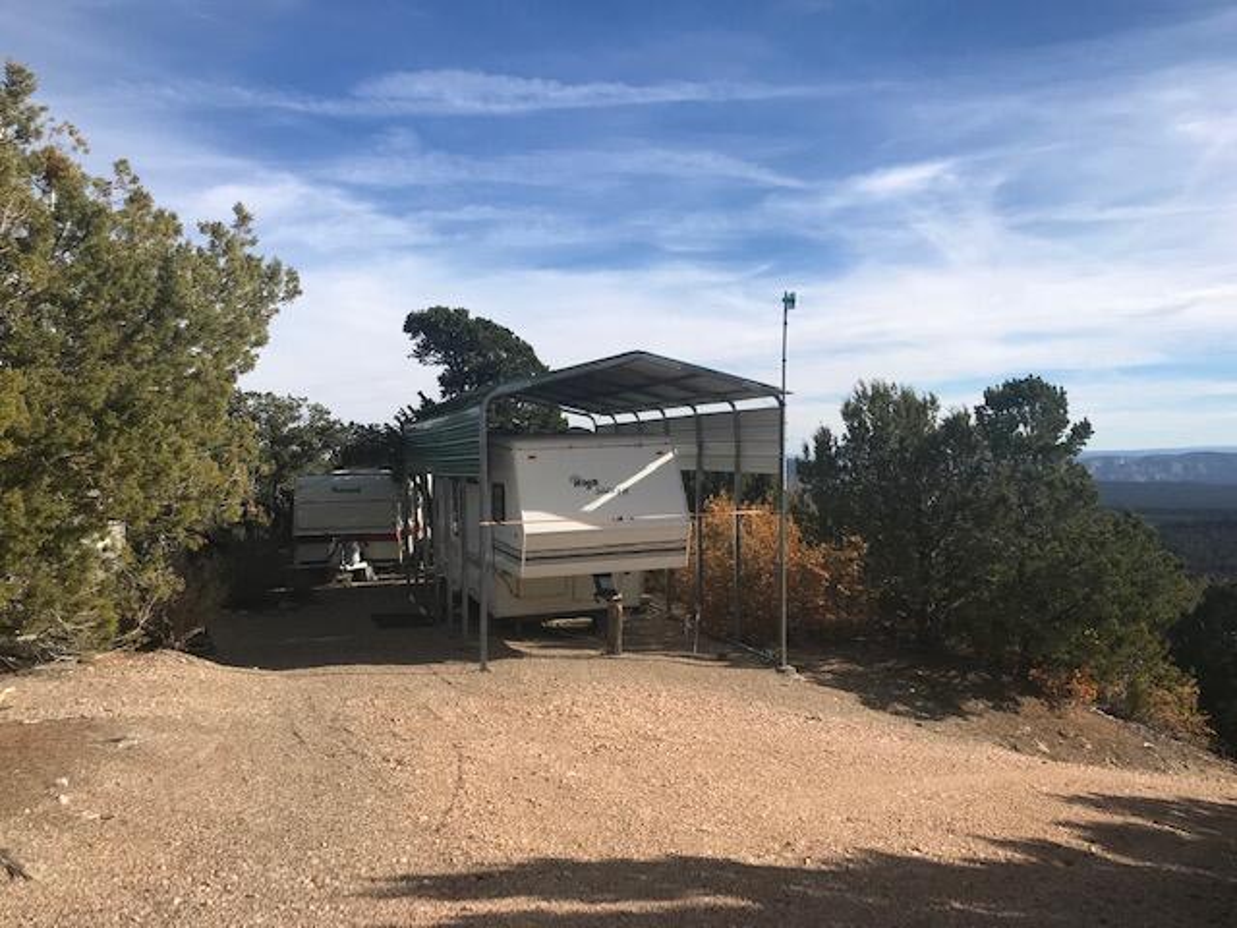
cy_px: 464
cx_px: 618
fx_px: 1001
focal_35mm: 28
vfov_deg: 49.7
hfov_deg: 63.4
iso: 20
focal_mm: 3.99
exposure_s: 1/3195
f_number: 1.8
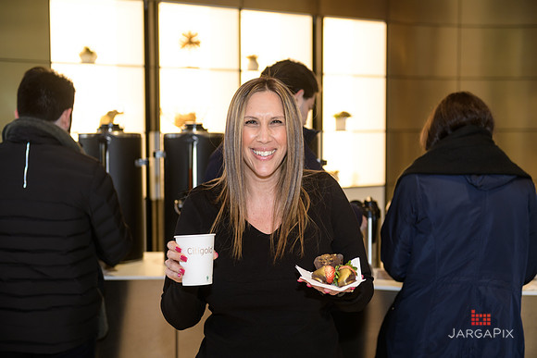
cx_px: 268
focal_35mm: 56
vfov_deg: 24.2
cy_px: 179
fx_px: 835
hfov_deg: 35.6
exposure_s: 1/125
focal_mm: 56
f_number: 3.2
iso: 400
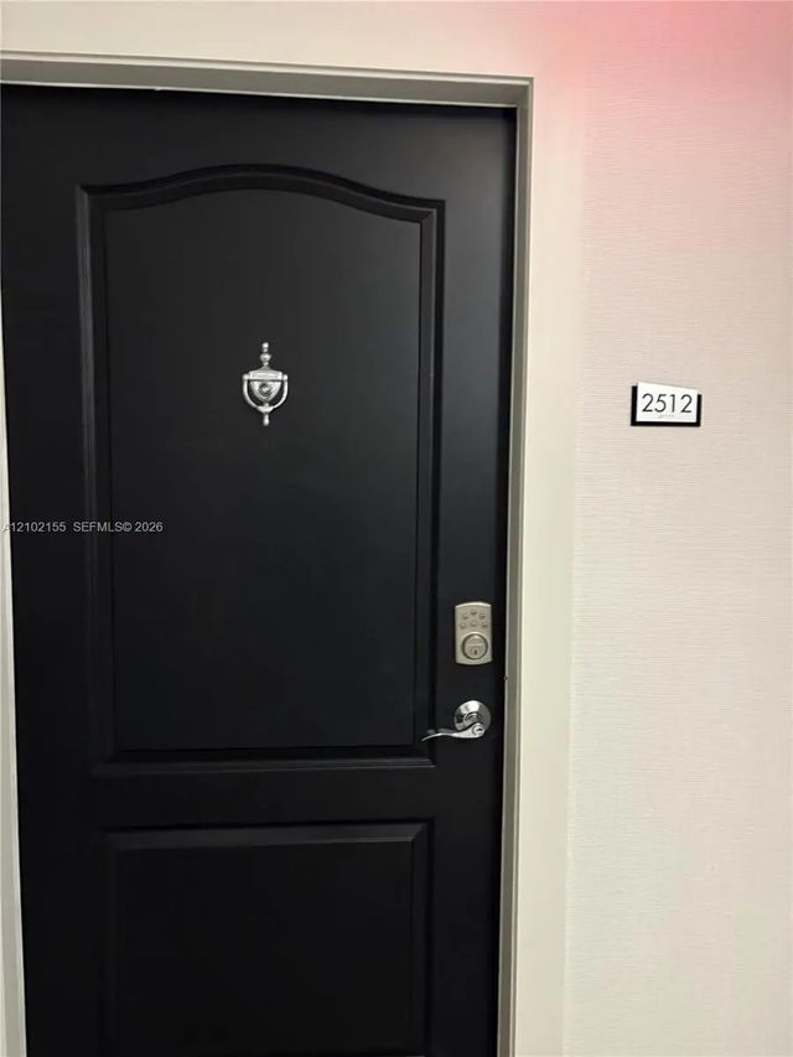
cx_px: 396
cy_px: 528
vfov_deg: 67.3
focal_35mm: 26
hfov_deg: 53.1
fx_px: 794
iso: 800
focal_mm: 5.96
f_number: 1.6
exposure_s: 1/30
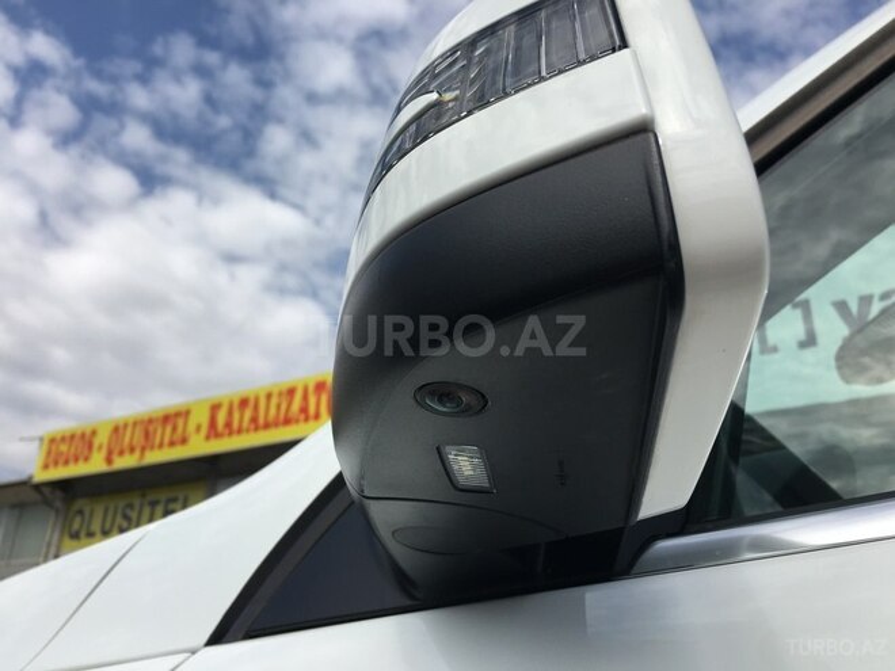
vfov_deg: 48.2
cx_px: 448
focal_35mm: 29
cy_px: 336
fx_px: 750
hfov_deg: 61.7
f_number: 2.2
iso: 25
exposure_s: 1/2079
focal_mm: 4.15
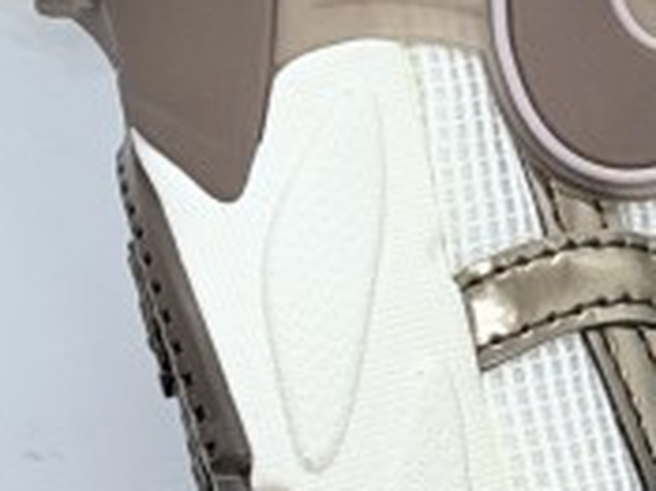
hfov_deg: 16.6
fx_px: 2216
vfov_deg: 12.5
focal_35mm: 117
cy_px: 37
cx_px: 594
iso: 64
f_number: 1.78
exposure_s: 1/444
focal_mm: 6.76
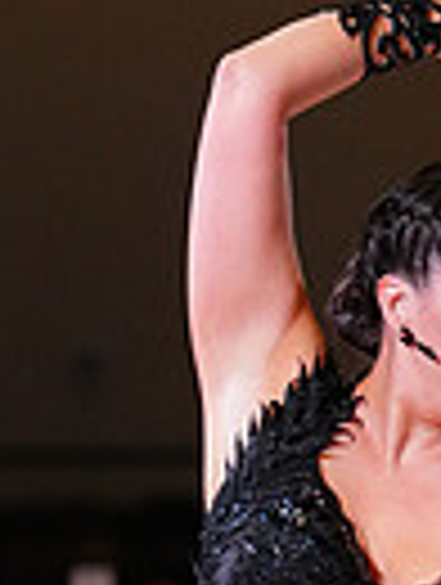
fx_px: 8703
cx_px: 556
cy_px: 1107
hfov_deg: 2.9
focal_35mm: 514
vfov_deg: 3.8
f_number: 2.8
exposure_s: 1/400
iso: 2000
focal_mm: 120
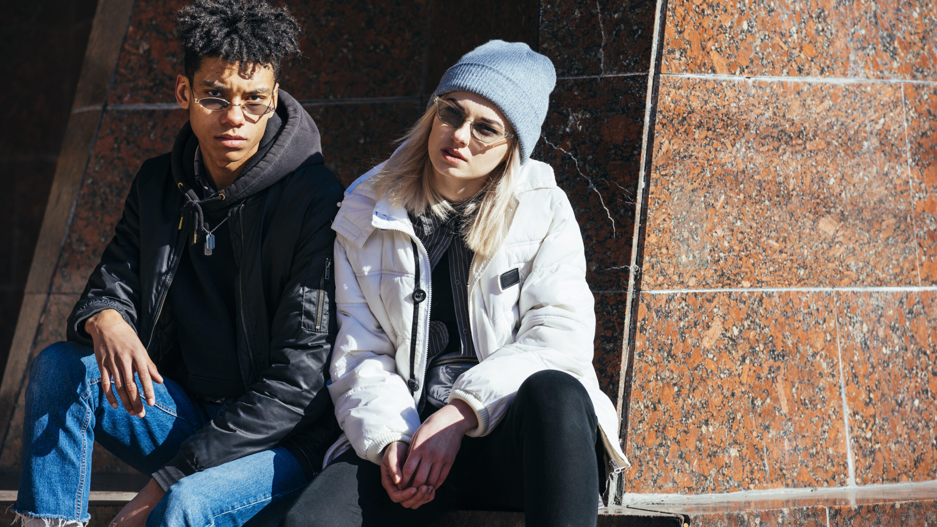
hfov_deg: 10.3
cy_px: 243
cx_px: 469
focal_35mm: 210
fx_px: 5217
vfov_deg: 5.8
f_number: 6.3
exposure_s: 1/320
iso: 64
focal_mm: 200
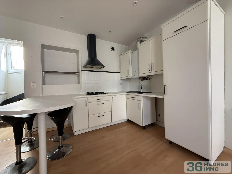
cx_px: 116
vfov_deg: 85.7
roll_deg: +2.5
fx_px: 94
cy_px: 87
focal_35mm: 14
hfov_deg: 102.1
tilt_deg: -0.5
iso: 320
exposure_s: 1/99
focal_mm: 2.22
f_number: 2.2
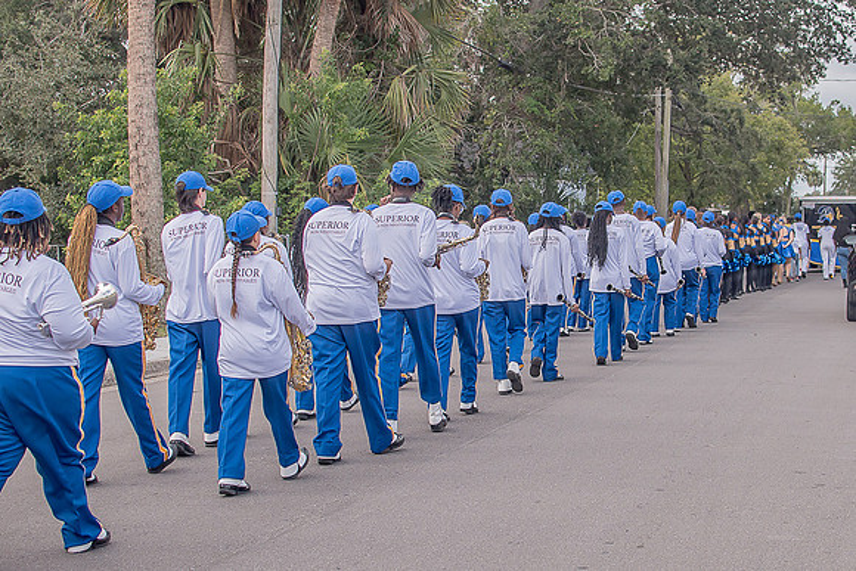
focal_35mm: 65
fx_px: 1537
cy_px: 286
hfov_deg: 31.0
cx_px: 532
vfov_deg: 21.1
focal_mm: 35
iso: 100
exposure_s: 1/1600
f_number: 4
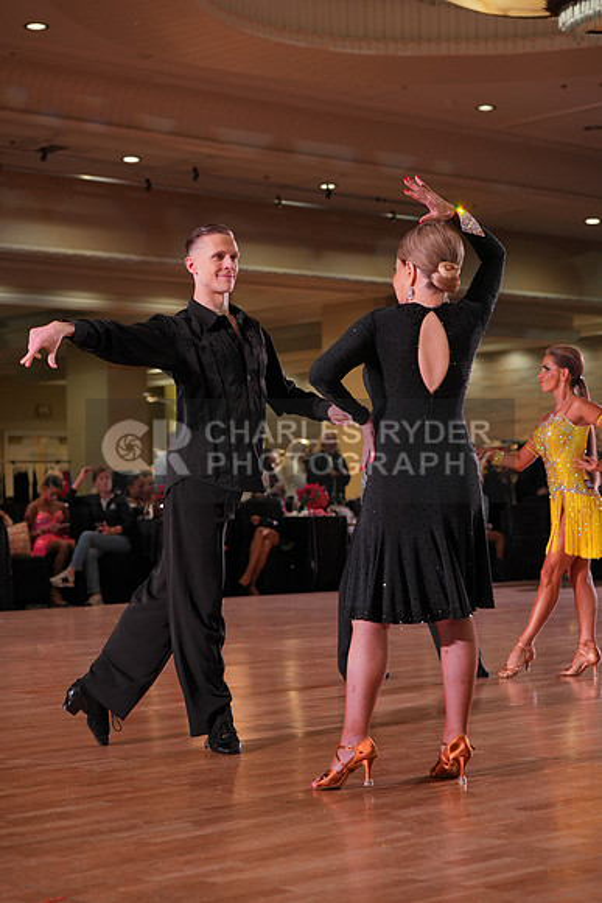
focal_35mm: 70
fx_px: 1755
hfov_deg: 19.5
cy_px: 452
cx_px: 301
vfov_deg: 28.8
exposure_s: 1/400
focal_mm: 70
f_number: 4
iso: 1000
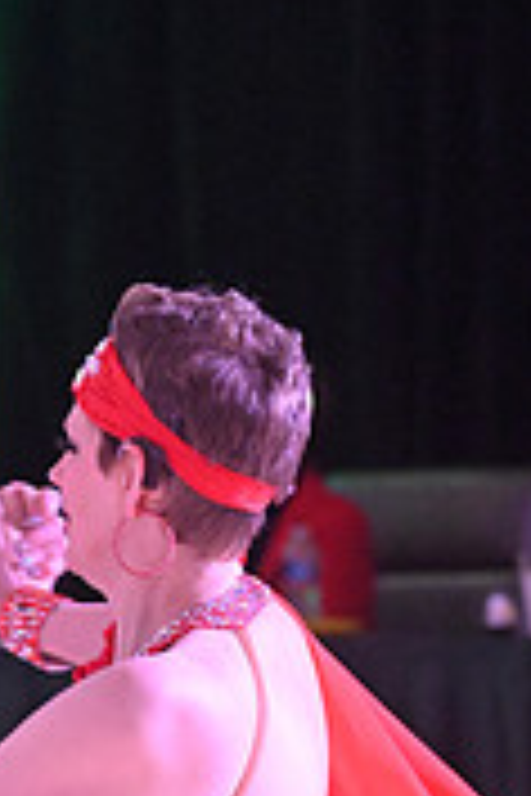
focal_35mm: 460
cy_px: 1214
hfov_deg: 3.0
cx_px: 133
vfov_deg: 4.5
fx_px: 10177
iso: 5000
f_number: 5.6
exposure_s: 1/320
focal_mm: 140
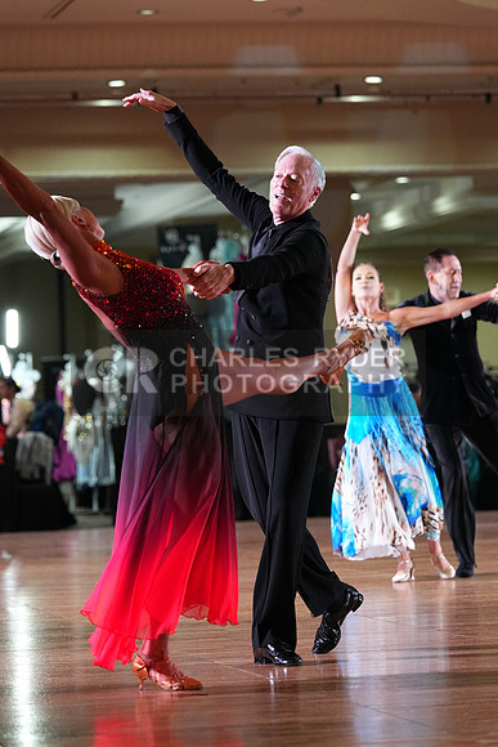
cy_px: 374
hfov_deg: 8.8
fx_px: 3235
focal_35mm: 156
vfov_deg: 13.2
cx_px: 249
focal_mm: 156
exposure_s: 1/400
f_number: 4.5
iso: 6400
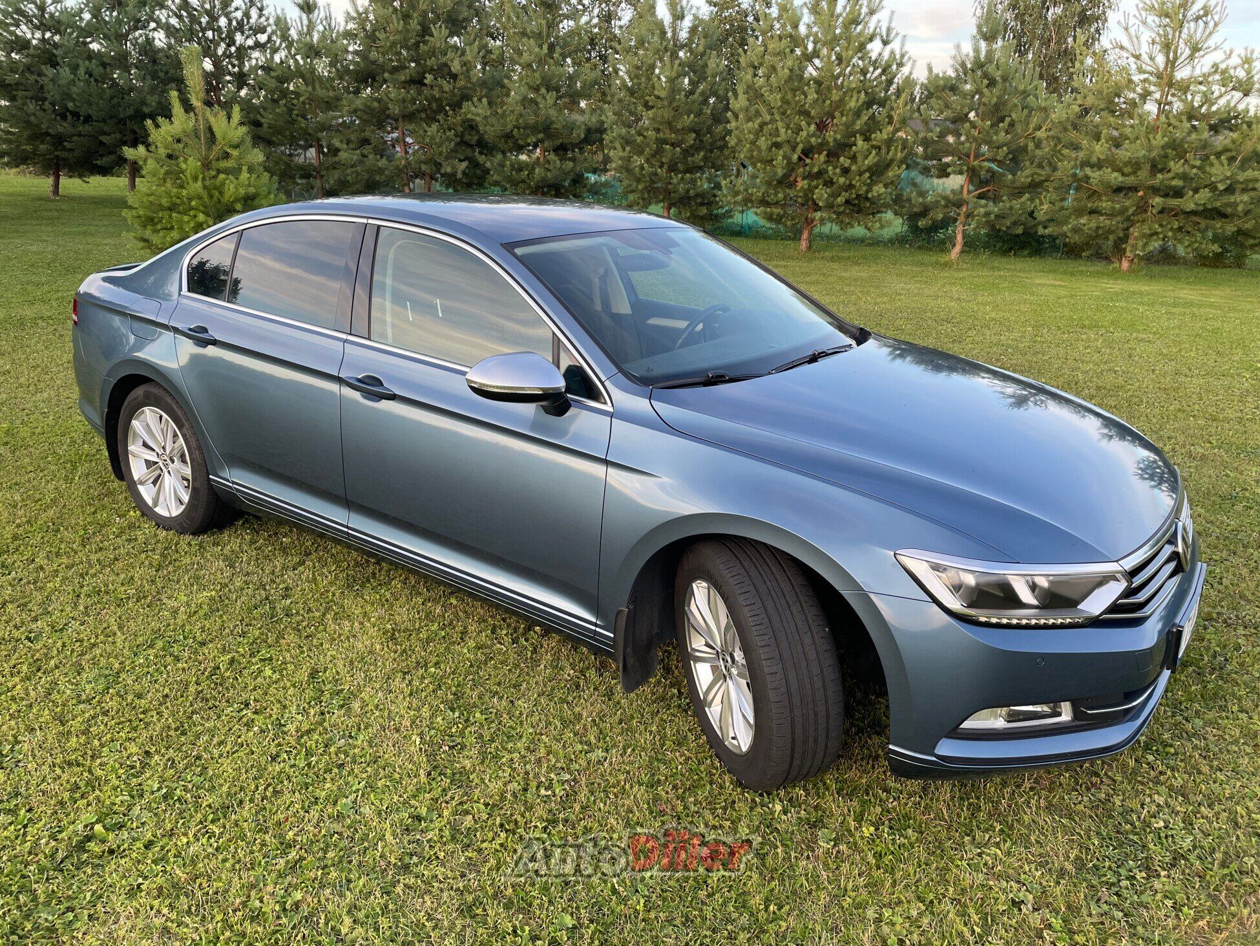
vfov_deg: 53.1
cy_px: 473
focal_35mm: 26
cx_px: 630
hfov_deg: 67.3
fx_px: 946
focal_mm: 4.2
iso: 64
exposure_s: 1/121
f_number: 1.6
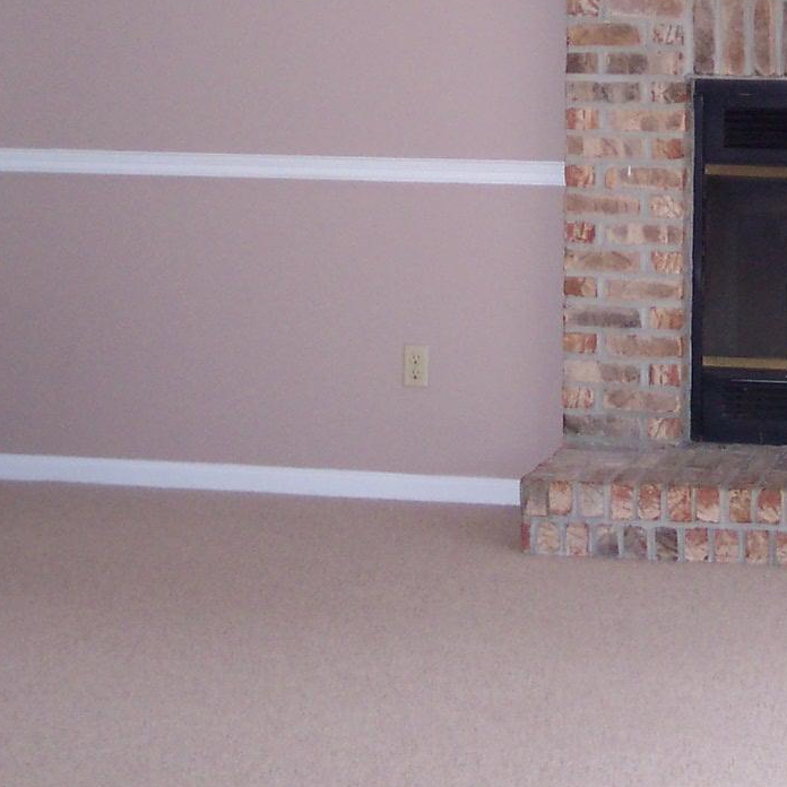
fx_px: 2521
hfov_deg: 17.3
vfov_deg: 17.6
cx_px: 811
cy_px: 158
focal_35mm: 98
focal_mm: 8
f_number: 2.8
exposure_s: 1/30
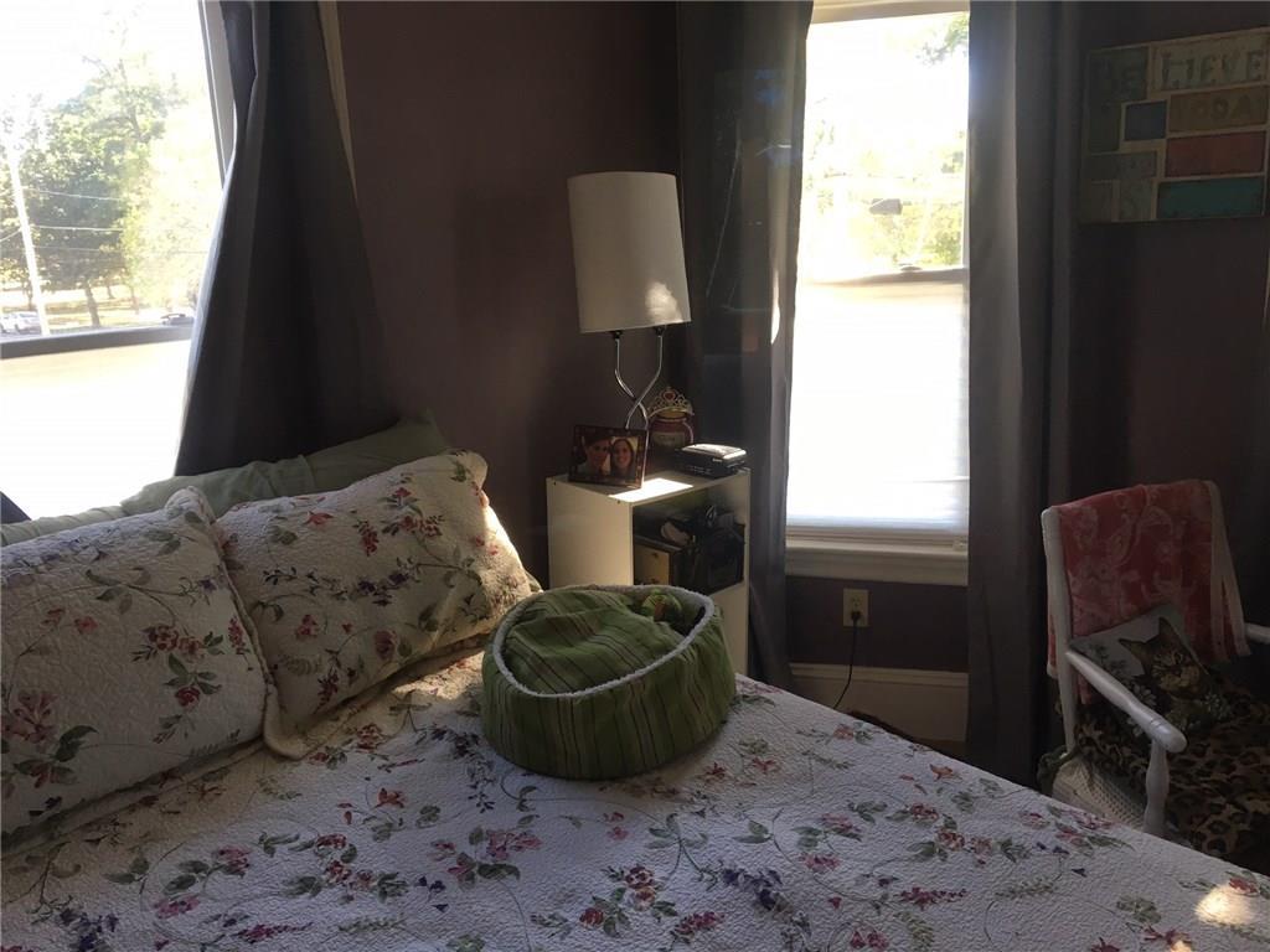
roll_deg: +1.6
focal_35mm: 29
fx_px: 1064
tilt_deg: -13.0
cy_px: 476
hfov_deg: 61.7
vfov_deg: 48.2
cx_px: 635
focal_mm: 4.15
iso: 25
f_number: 2.2
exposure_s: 1/30
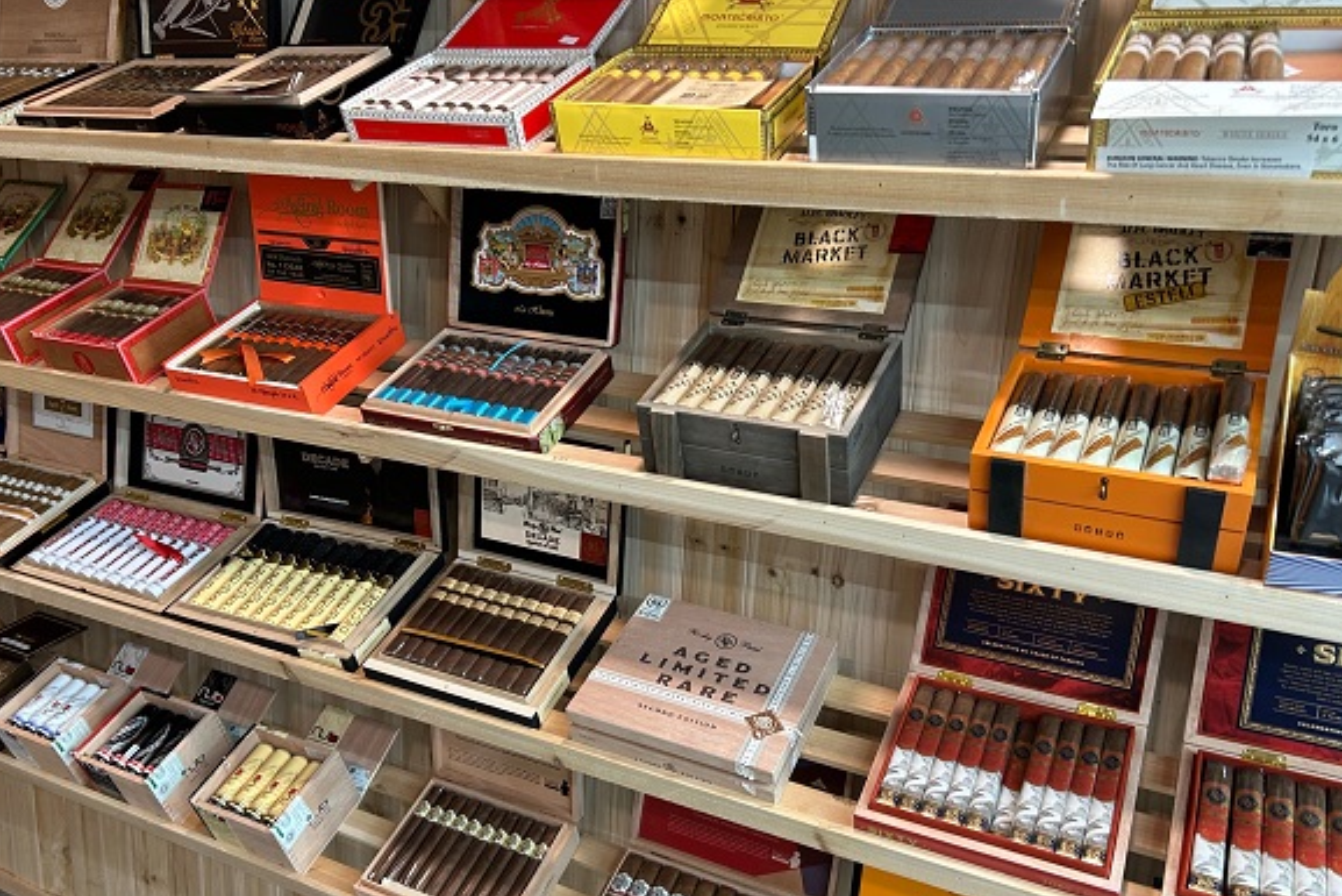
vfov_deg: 43.6
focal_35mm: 30
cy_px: 496
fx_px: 1119
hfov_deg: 61.9
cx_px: 633
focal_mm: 5.7
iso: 125
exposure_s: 1/60
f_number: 1.5
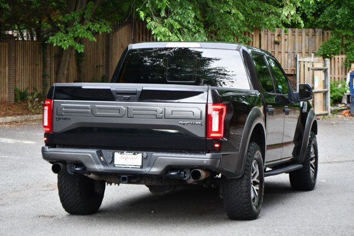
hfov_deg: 19.5
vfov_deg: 13.0
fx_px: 1033
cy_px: 118
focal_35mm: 105
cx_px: 177
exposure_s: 1/250
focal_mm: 70
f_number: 4.5
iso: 800
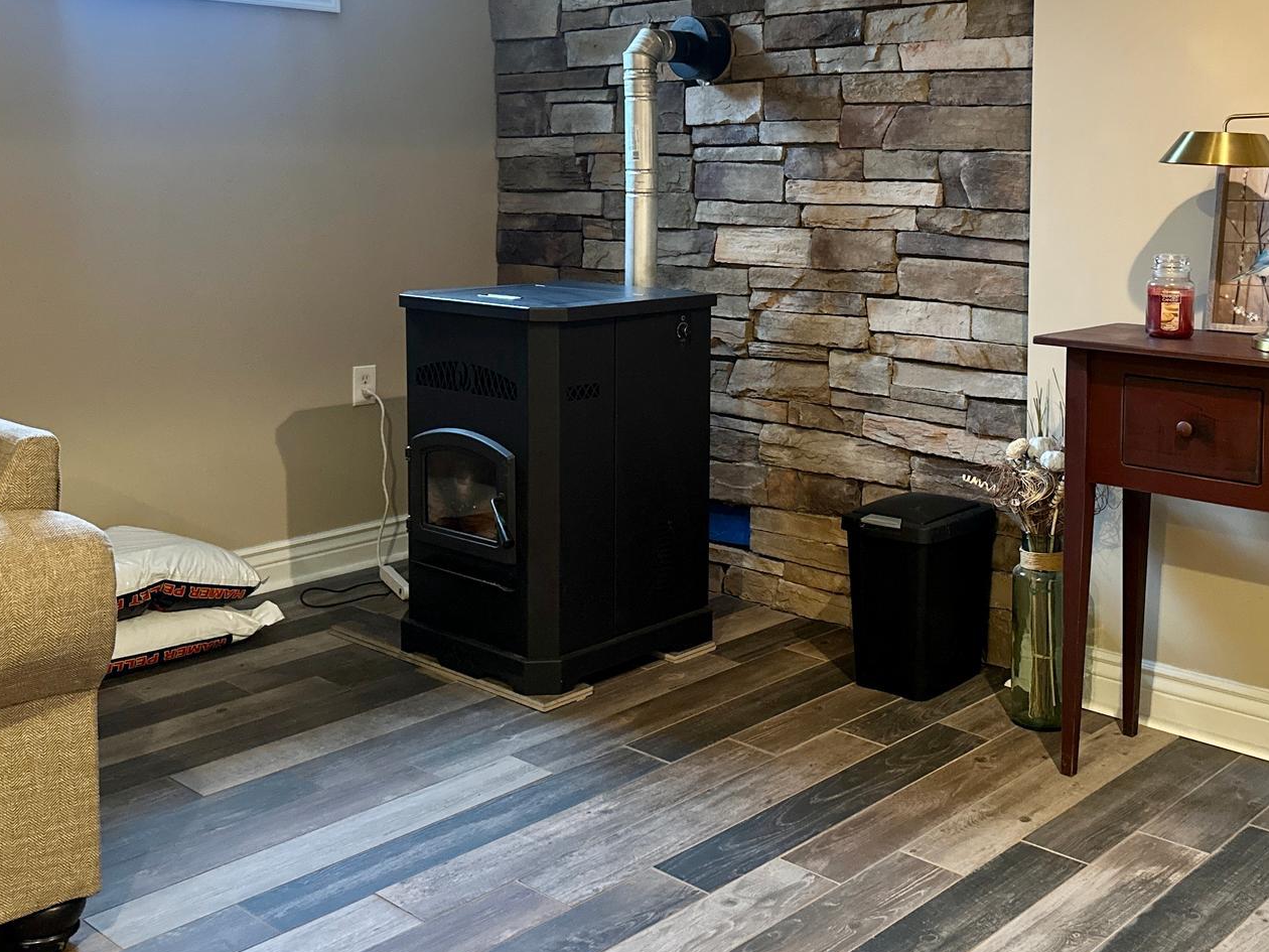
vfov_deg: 36.2
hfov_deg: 47.2
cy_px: 273
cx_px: 828
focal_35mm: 39
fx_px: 1430
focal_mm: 6.86
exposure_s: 1/40
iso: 640
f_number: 1.78
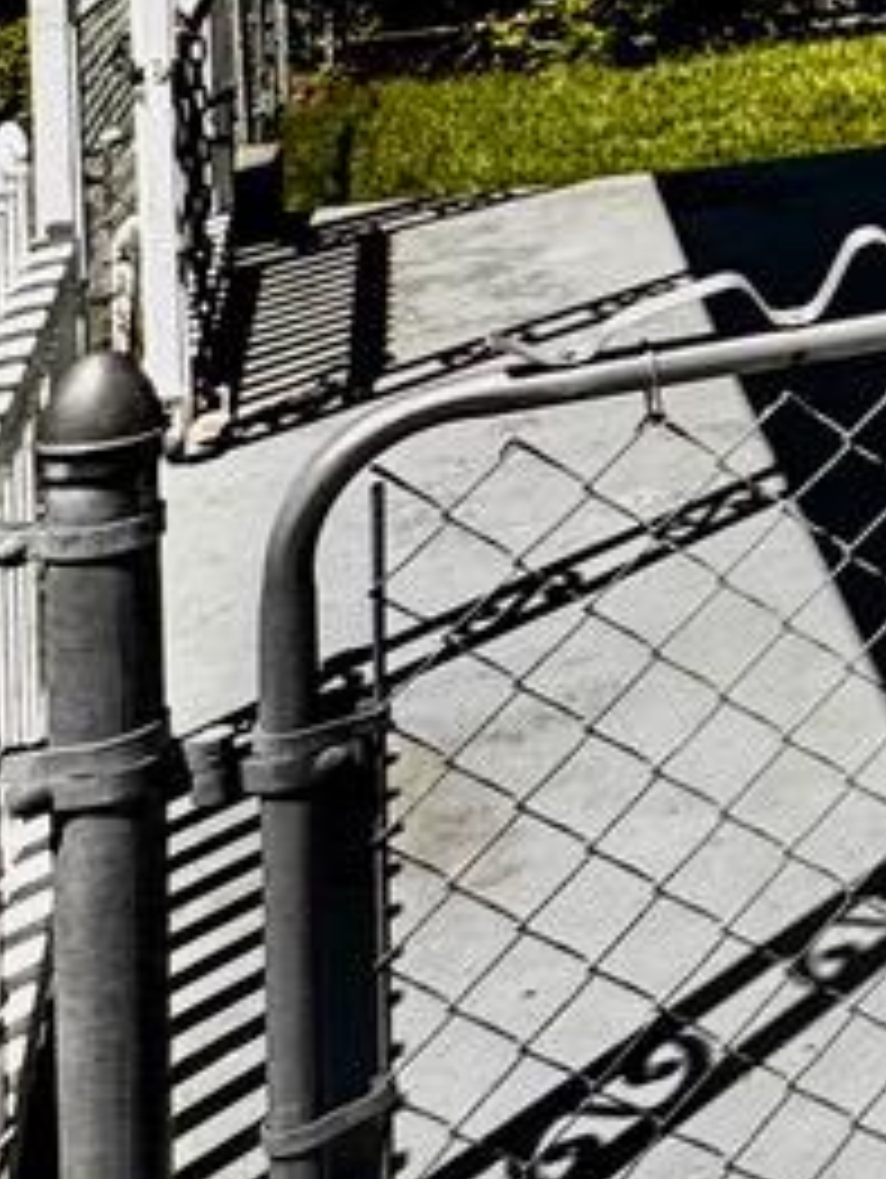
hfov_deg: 12.8
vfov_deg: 21.2
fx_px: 2794
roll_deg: +0.6
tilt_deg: -0.3
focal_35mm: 82
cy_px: -418
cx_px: 2253
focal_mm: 2.22
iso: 50
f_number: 2.2
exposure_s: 1/2415
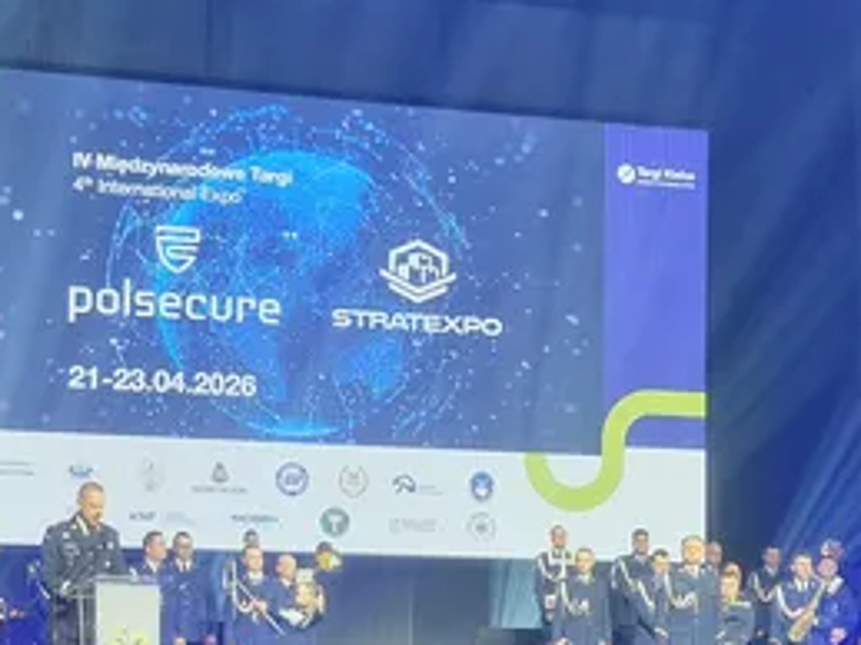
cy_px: 544
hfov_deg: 36.5
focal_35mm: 51
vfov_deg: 27.8
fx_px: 1268
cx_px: 194
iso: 320
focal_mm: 5.4
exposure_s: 1/36
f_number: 1.8
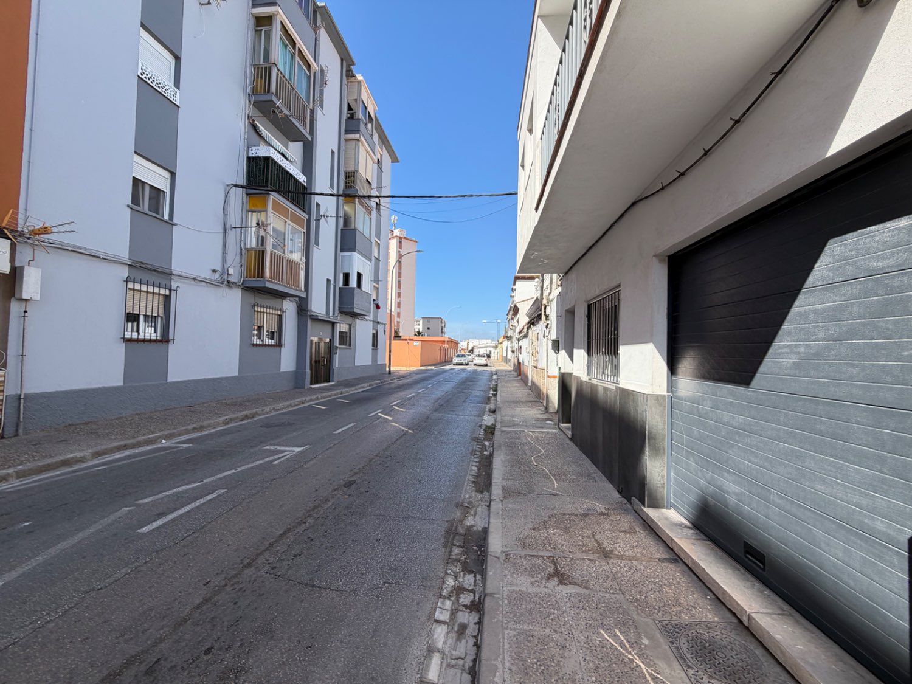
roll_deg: -2.5
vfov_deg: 85.7
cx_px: 456
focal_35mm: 14
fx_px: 369
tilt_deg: +0.3
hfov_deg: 102.1
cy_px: 342
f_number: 2.2
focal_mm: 2.22
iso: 40
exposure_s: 1/607
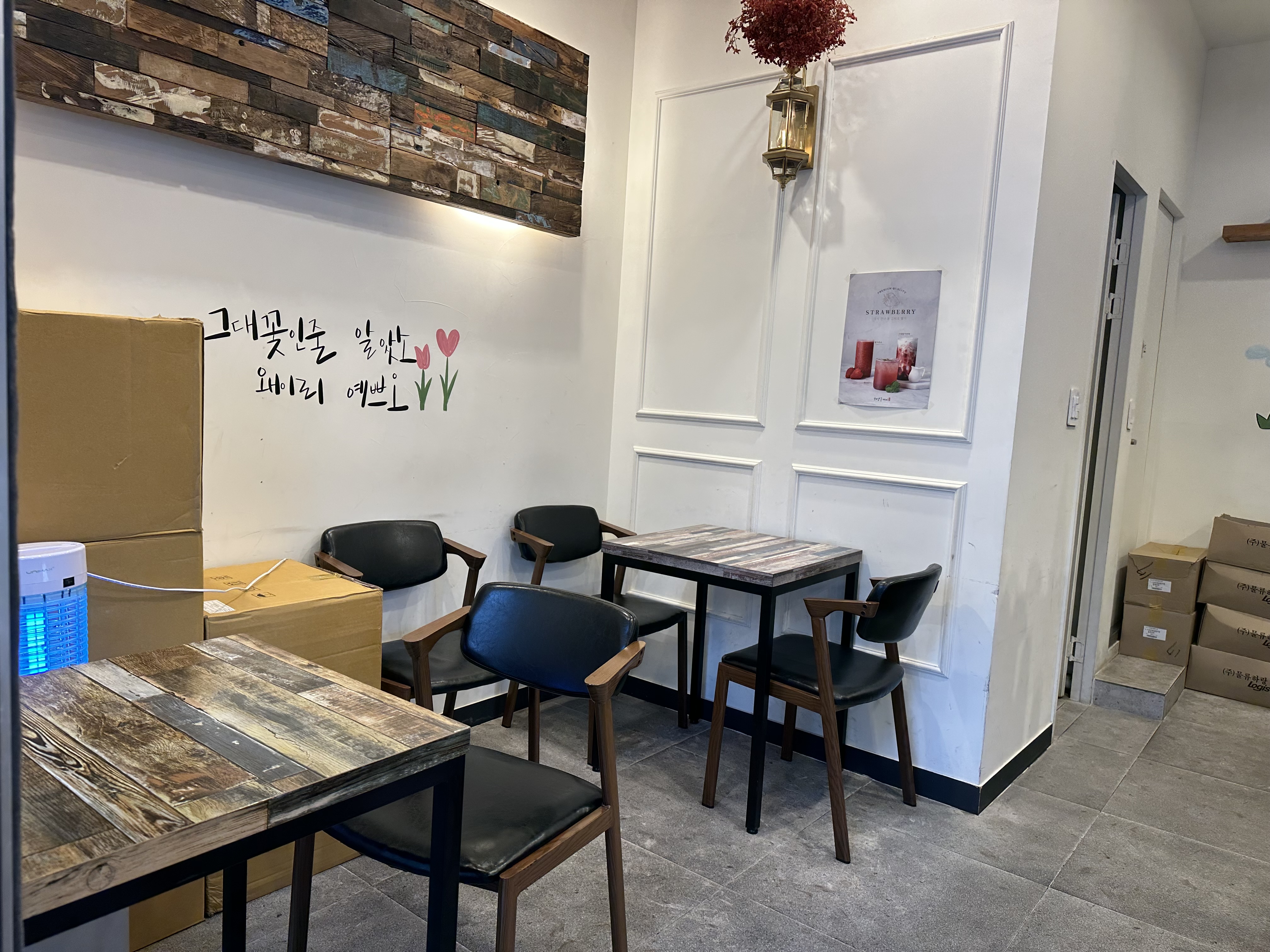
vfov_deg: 56.8
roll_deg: -4.0
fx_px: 881
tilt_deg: -6.0
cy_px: 476
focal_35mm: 24
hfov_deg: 71.6
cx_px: 635
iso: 125
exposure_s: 1/120
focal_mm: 6.86
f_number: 1.78
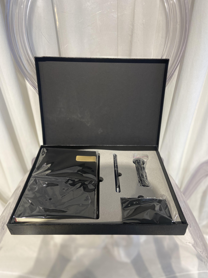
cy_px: 139
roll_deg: +0.5
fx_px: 208
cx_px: 104
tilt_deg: -33.6
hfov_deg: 53.1
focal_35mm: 26
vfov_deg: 67.3
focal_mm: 4.25
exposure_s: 1/100
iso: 125
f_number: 1.8
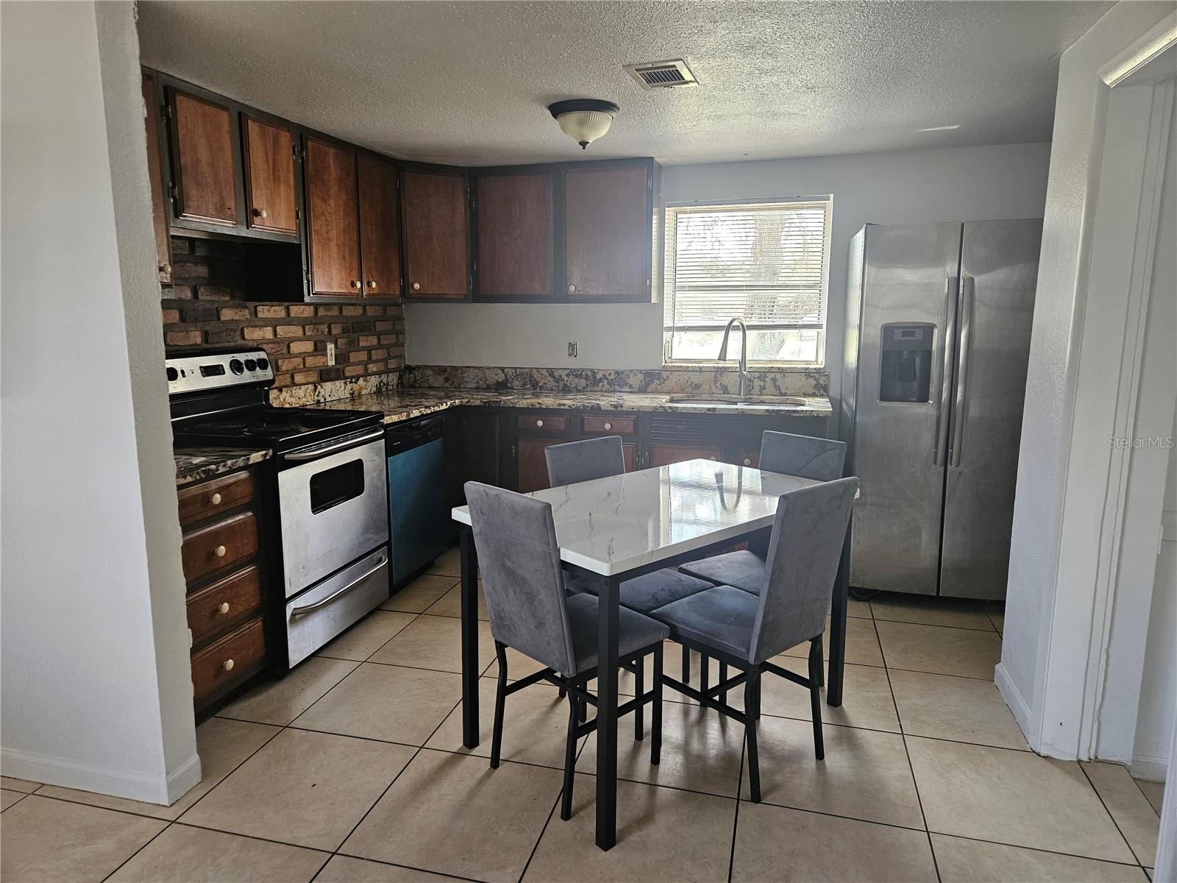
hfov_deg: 73.9
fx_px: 782
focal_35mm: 23
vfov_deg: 58.9
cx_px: 588
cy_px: 442
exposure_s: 1/120
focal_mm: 5.4
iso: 320
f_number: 1.8
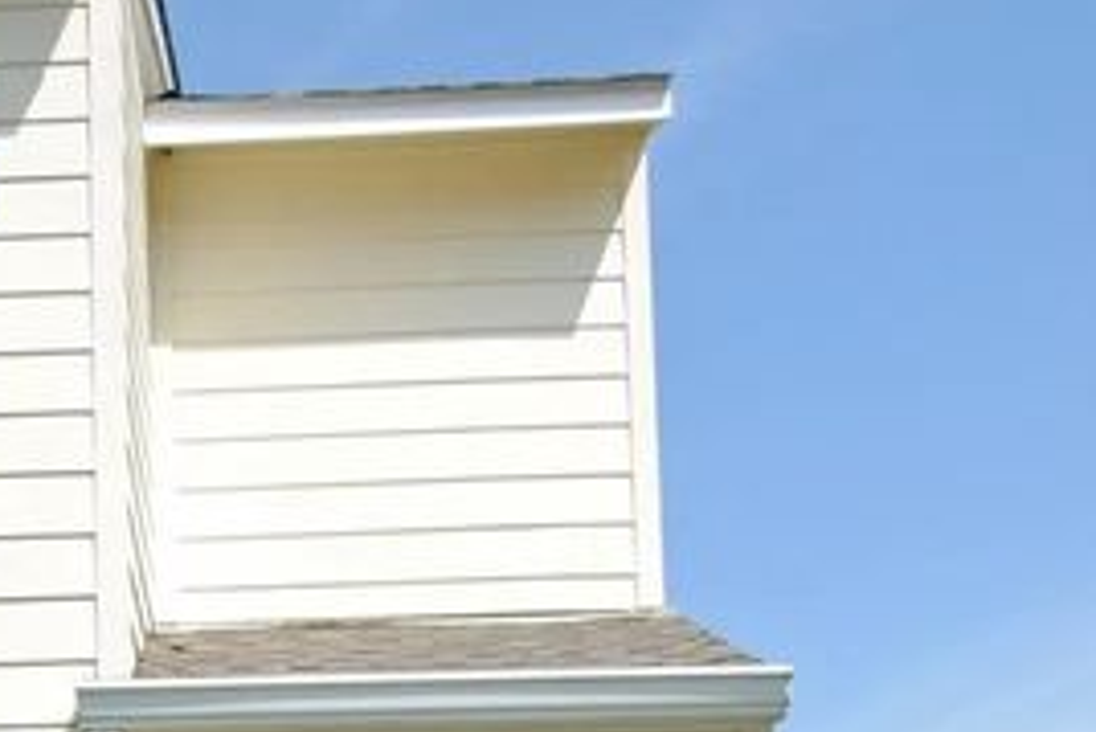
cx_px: 139
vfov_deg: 18.3
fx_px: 2009
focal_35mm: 66
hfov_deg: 29.4
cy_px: 1098
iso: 100
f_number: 4
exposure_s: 1/800
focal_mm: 11.5
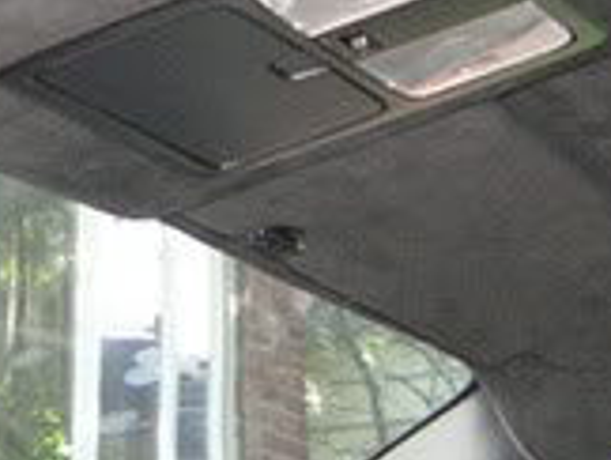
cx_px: 306
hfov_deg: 13.9
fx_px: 2510
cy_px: 230
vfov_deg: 10.5
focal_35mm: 142
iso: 121
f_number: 2.6
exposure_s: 1/28.8
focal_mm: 4.7
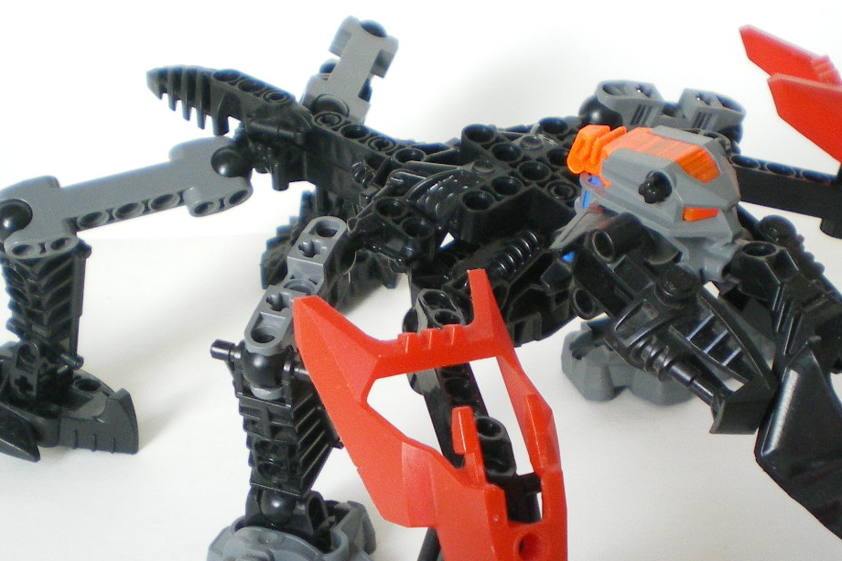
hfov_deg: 26.6
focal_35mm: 76
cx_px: 510
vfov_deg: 17.9
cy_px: 377
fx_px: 1777
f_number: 3.5
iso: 250
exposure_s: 1/50
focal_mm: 7.4
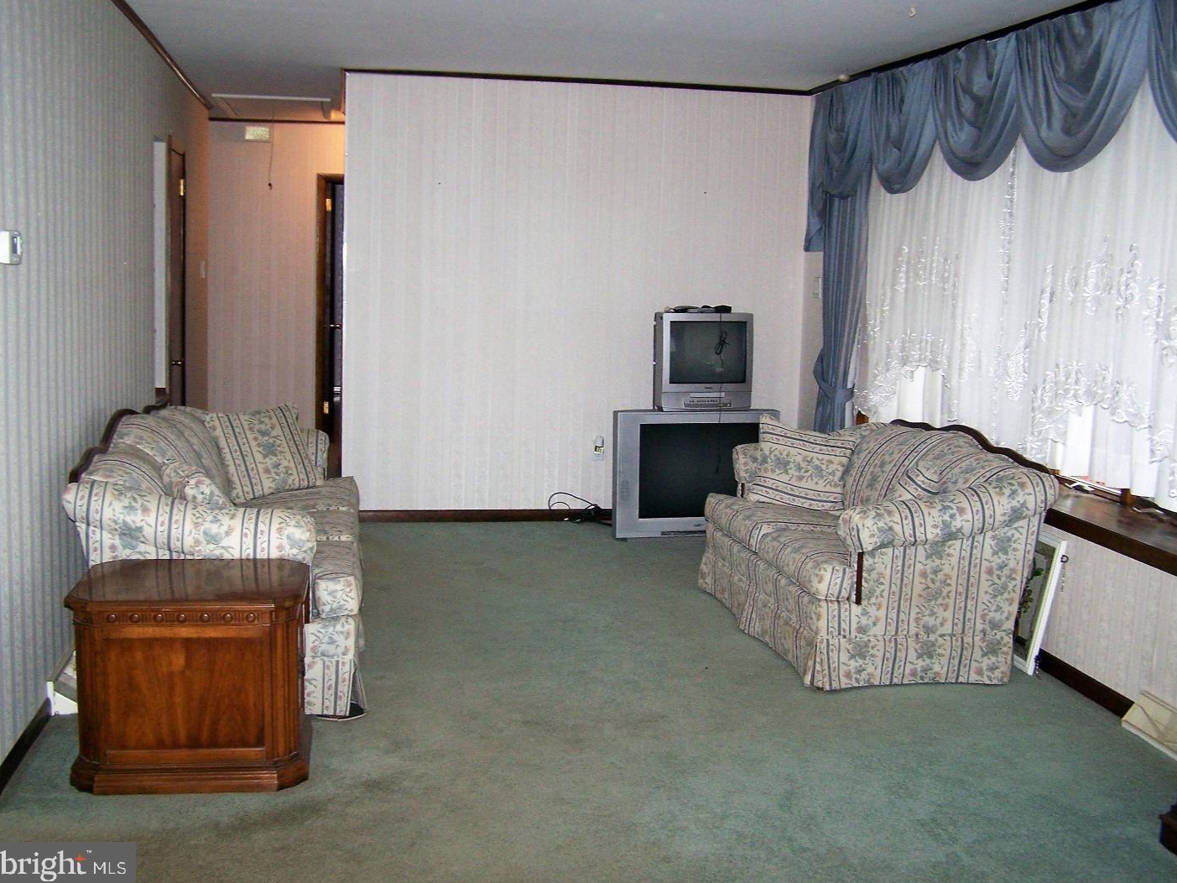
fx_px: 1326
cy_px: 436
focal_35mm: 39
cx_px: 593
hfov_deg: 47.9
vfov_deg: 36.8
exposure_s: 1/60
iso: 160
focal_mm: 6.3
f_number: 2.8
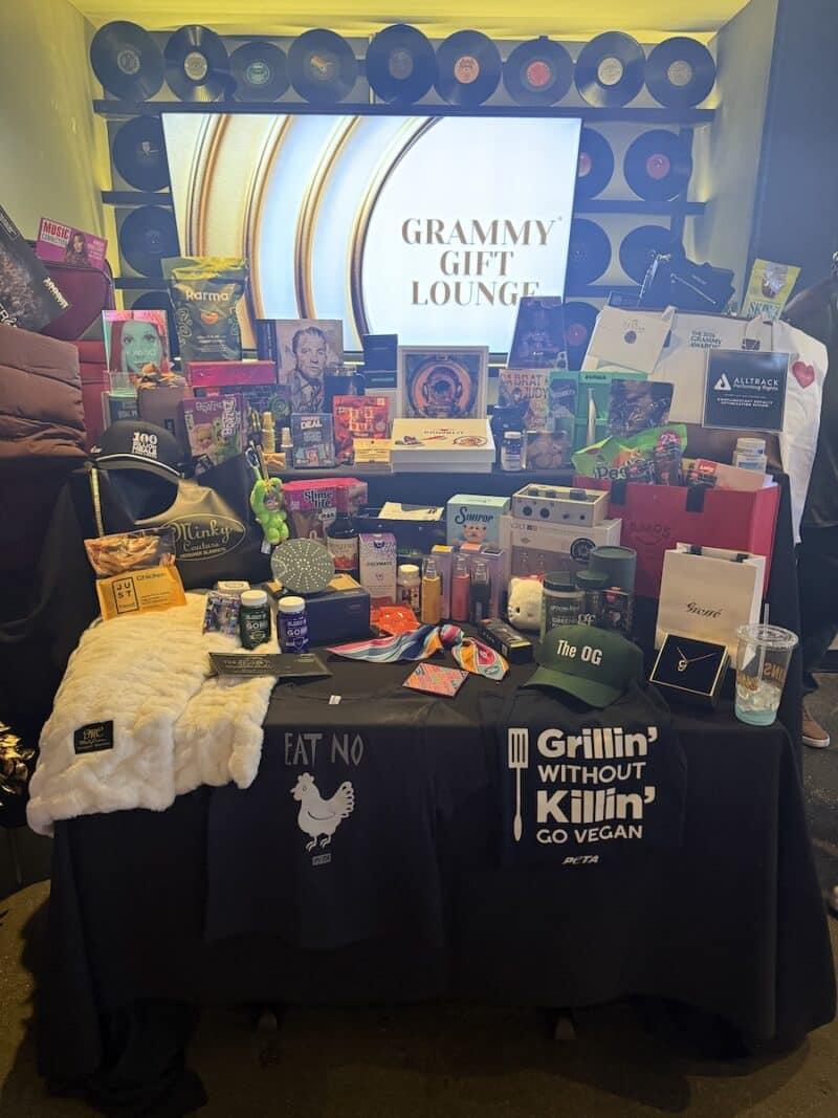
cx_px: 419
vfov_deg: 71.6
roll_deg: -0.5
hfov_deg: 56.8
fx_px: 775
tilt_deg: -14.9
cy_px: 559
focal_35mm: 24
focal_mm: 6.76
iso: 500
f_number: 1.78
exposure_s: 1/60
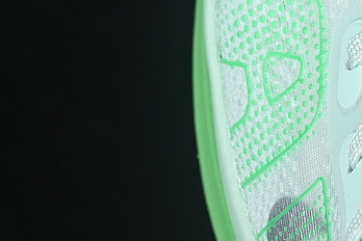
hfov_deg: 8.7
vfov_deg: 5.9
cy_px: -71
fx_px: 2343
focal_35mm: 233
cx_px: 438
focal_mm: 50
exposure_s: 1/80
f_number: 7.1
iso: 160
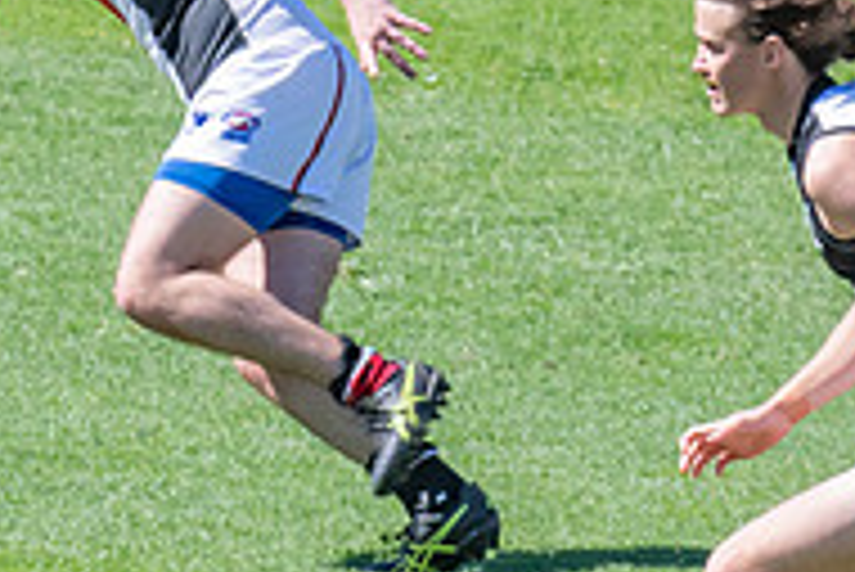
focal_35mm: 1726
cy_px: 406
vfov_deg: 0.8
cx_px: -744
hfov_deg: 1.2
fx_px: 41023
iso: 800
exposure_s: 1/800
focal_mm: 280
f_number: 13
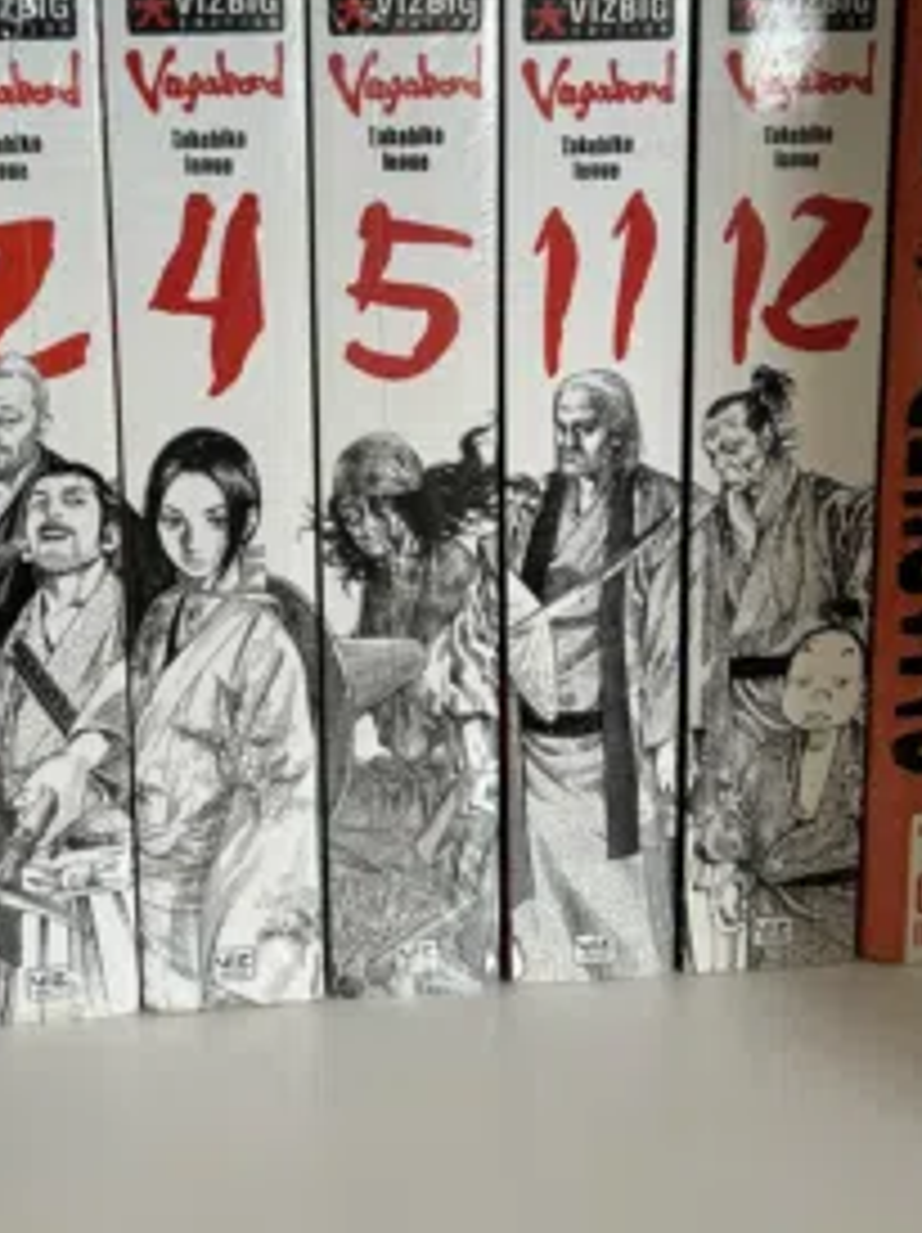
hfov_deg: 37.2
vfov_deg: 48.3
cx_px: 292
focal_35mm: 38
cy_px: 423
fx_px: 1352
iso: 320
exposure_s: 1/60
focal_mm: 5.7
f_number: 1.5
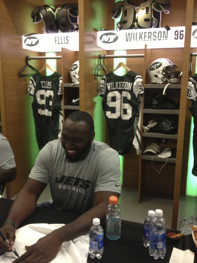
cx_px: 98
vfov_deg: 52.6
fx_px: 266
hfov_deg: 40.7
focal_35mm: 35
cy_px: 132
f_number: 2.4
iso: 160
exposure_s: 1/20
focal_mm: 4.28
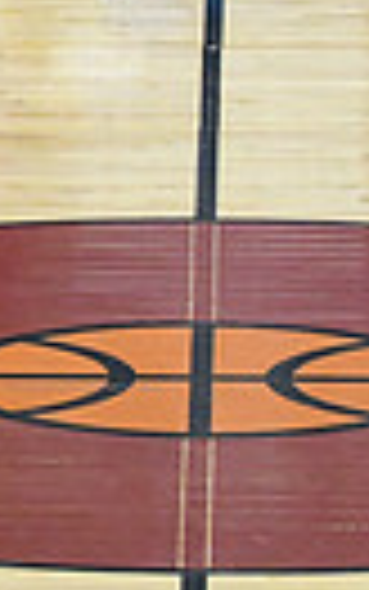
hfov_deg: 2.7
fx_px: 7618
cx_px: -832
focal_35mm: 474
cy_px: 47
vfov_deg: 4.4
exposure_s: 1/500
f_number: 4
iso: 6400
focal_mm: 70
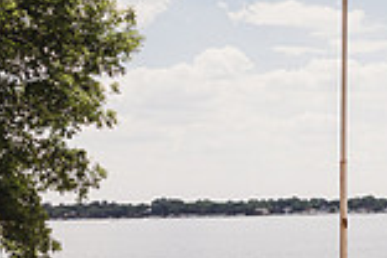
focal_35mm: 89
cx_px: 548
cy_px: 96
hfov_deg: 20.2
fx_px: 957
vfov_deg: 15.3
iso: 100
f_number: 2.2
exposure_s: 1/4000
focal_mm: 24
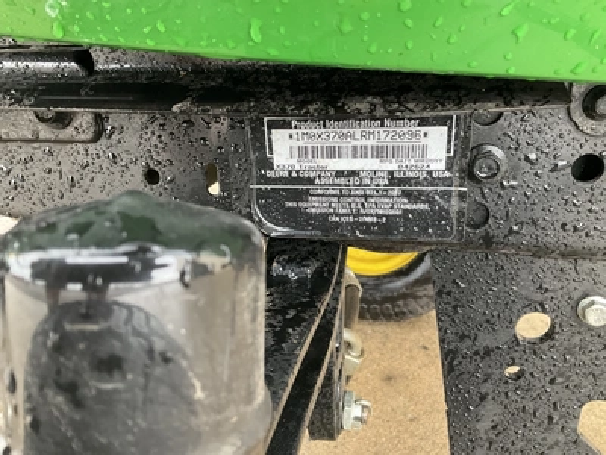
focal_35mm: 29
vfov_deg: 48.2
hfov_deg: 61.7
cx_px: 303
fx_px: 508
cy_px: 228
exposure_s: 1/61
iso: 64
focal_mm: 3
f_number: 1.8
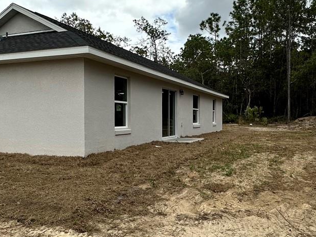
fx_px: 329
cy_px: 126
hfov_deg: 51.3
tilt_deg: -1.8
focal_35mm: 36
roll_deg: +0.3
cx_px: 172
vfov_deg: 39.7
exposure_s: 1/651
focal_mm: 2.22
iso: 40
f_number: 2.2
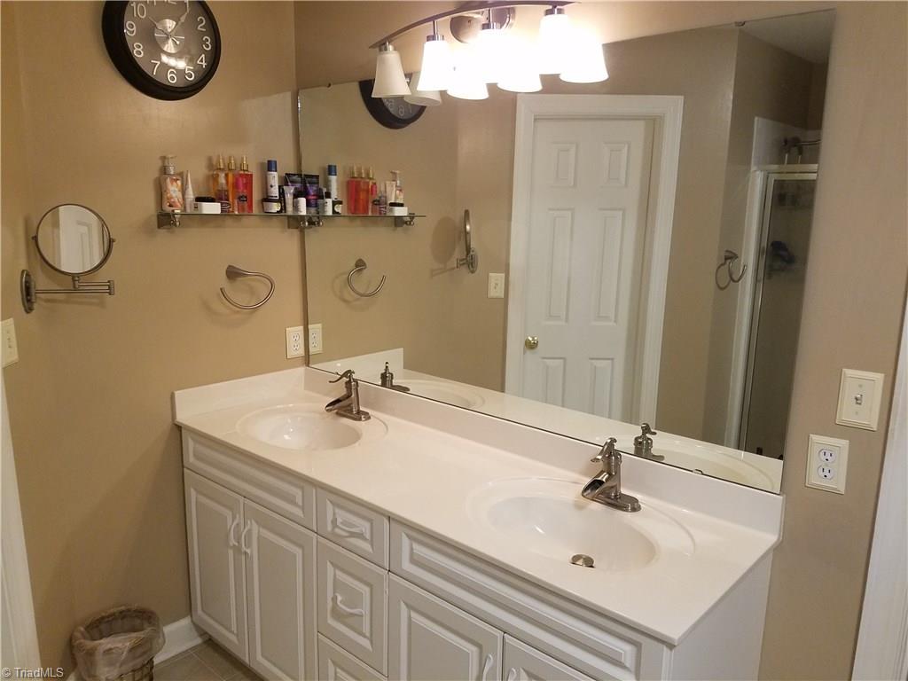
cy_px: 340
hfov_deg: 67.3
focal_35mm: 26
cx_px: 454
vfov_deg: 53.1
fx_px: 682
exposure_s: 1/24
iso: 200
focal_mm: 4.2
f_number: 1.7
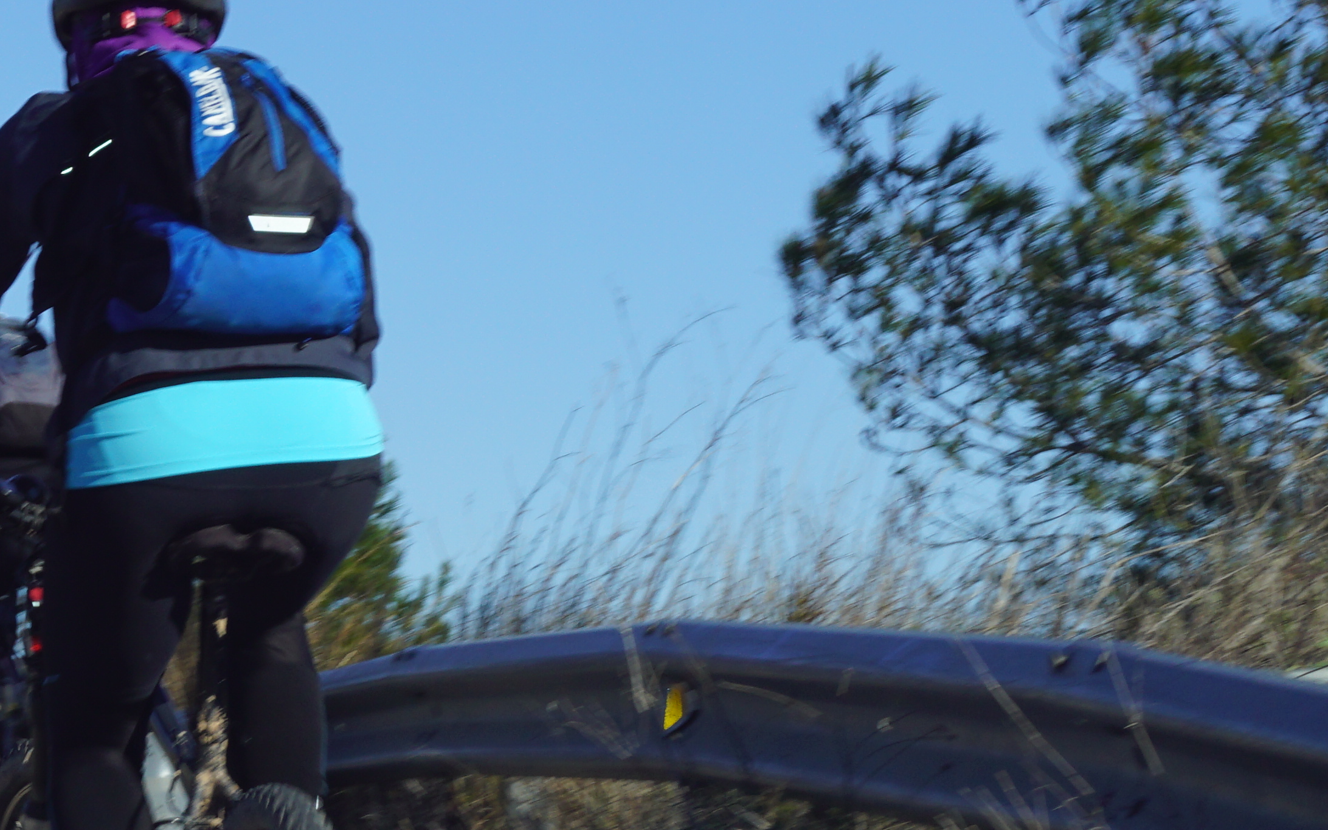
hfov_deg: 9.9
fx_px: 7600
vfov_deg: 6.3
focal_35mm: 210
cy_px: 371
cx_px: -137
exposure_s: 1/100
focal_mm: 50
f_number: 13
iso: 100
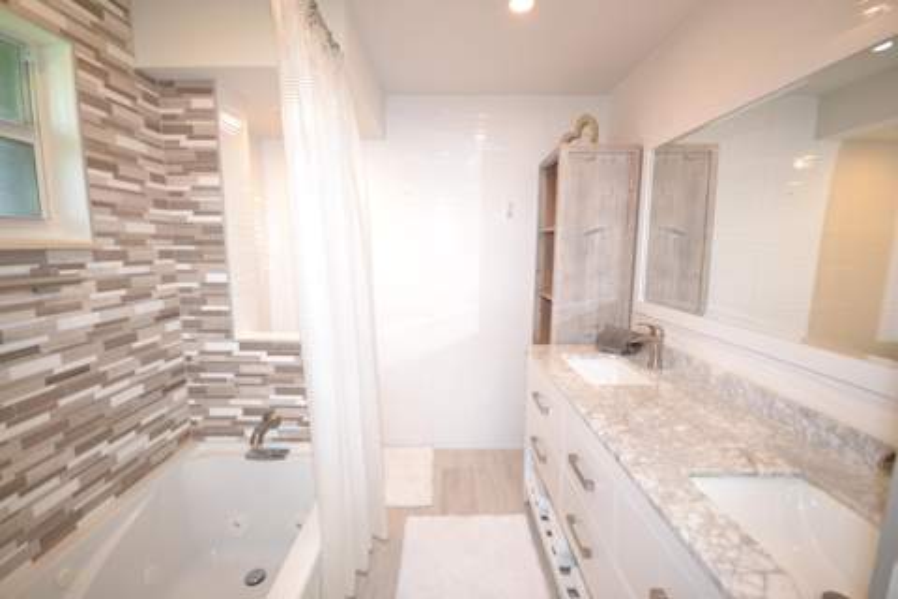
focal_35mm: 15
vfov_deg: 77.3
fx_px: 374
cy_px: 300
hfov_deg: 100.4
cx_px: 449
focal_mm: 10
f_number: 4
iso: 450
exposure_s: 1/60
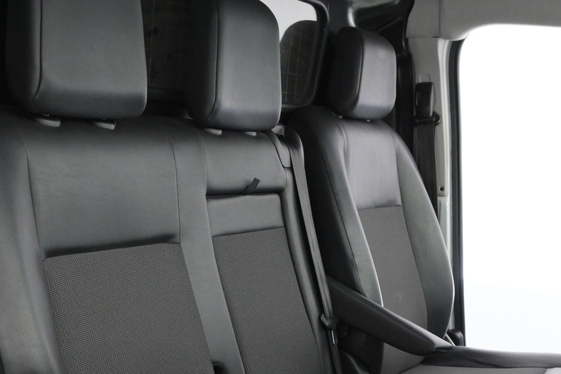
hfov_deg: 40.3
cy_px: 305
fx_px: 764
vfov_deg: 27.0
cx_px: 306
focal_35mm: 49
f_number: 3.5
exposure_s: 1/50
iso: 2500
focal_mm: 16
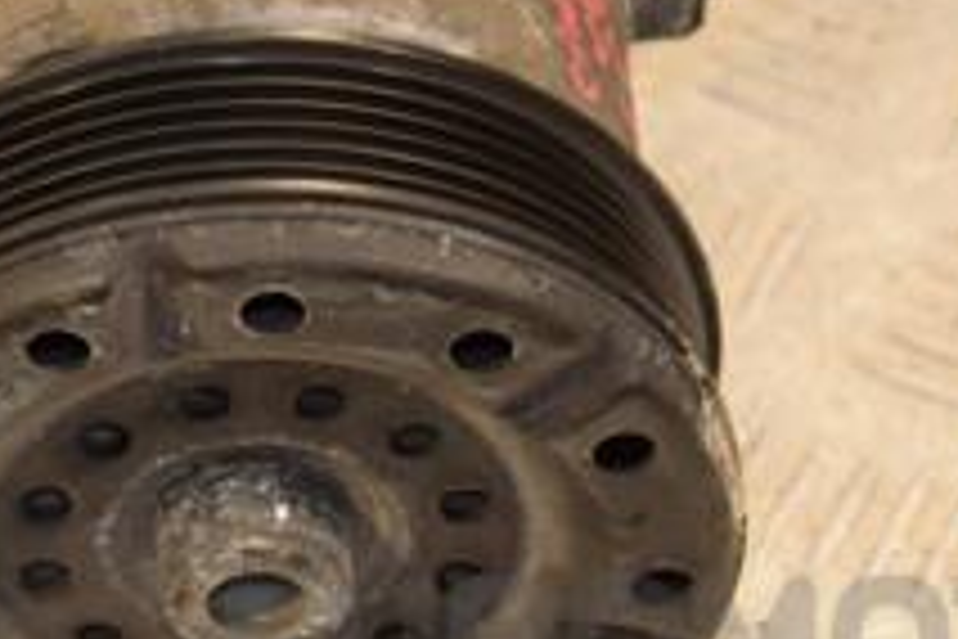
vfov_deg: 5.6
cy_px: 45
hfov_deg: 8.4
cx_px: 139
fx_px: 6519
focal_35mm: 245
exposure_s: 1/200
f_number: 6.3
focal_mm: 58
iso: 800
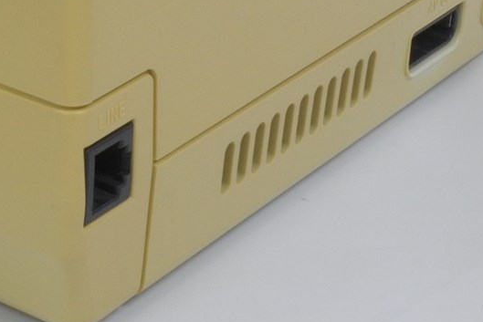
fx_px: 1865
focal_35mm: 139
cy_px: -4
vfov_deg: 9.8
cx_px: -19
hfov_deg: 14.5
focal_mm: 17.2
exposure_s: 1/13
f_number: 14
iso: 800
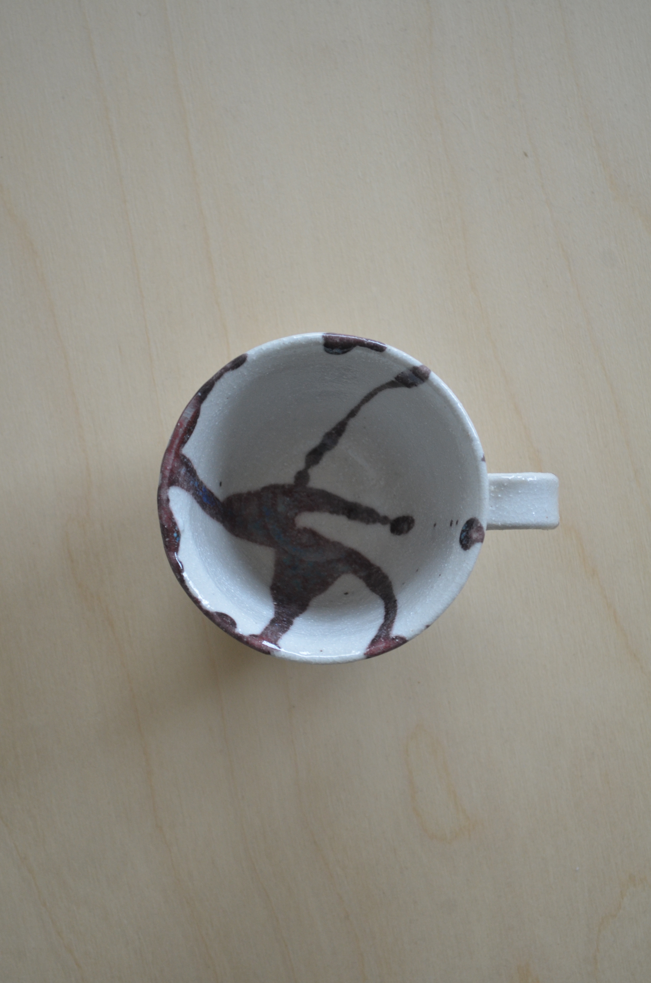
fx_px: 1962
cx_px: 326
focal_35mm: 72
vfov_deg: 28.1
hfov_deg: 18.8
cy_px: 492
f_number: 5.3
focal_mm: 48
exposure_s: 1/60
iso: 720
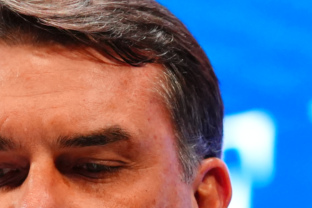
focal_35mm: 587
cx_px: 55
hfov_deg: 3.5
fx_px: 5087
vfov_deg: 2.3
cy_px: 491
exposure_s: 1/640
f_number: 2.8
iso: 3200
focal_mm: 105
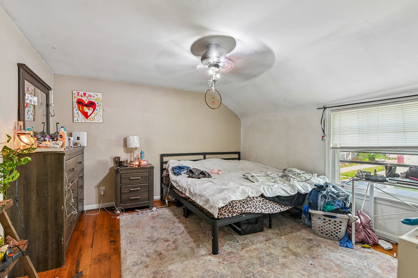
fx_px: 186
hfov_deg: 96.7
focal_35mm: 16
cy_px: 139
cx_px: 209
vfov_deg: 73.7
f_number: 6.3
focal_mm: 16
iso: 1000
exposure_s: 1/20
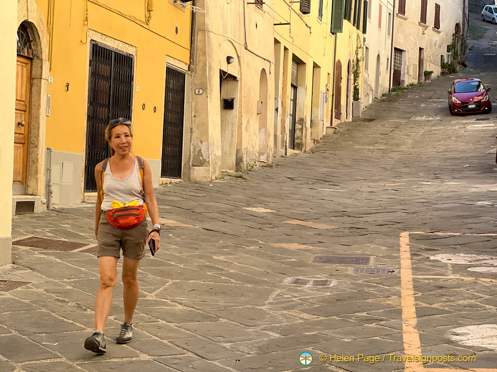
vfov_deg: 19.1
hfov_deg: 25.3
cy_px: 186
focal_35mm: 77
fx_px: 1106
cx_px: 248
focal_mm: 9
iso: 200
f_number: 2.8
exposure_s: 1/1429
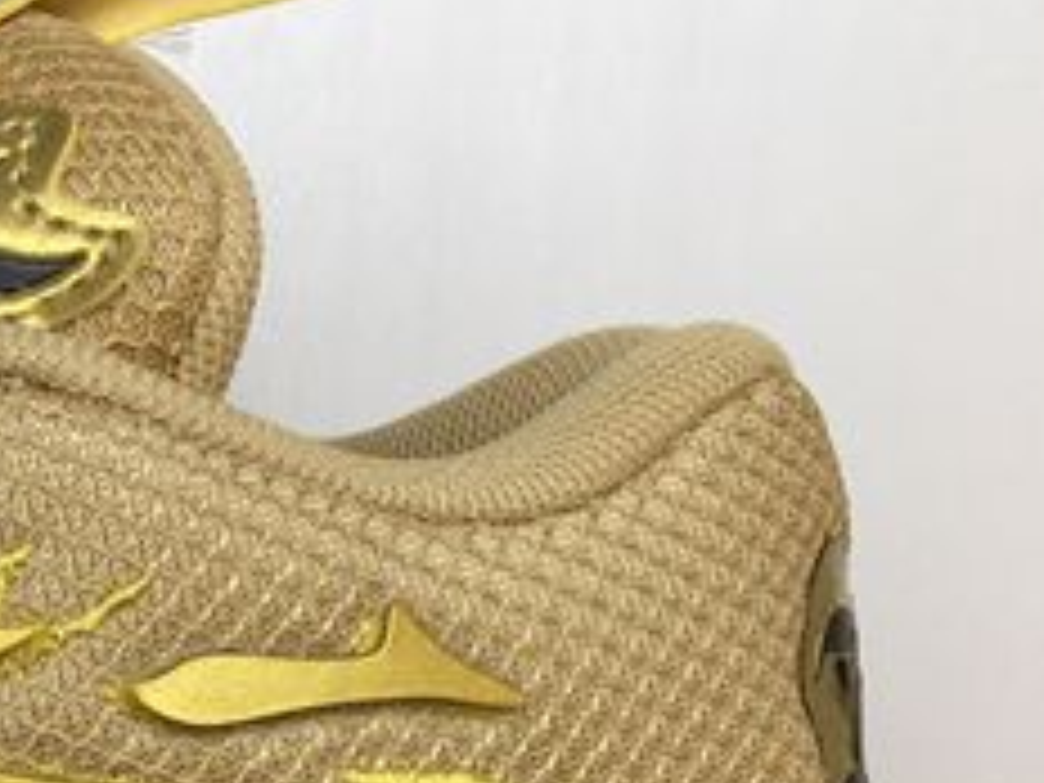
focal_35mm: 100
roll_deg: +0.5
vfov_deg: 14.1
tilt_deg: -10.2
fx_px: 3016
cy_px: 1044
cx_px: -688
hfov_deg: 17.0
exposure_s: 1/145
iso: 25
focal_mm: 4.15
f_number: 2.2
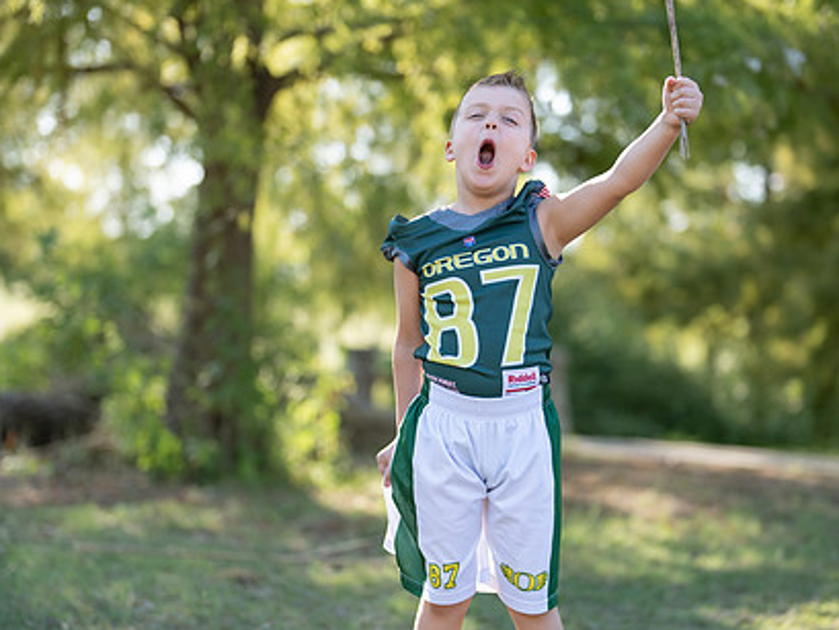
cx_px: 460
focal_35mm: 76
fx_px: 1843
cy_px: 317
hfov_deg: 25.6
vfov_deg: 19.4
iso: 100
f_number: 1.2
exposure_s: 1/1250
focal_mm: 50
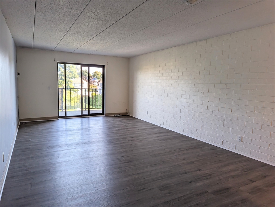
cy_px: 104
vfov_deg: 56.9
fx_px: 191
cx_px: 138
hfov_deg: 71.5
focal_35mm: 24
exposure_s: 1/84.7
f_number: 1.85
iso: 33
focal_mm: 6.81
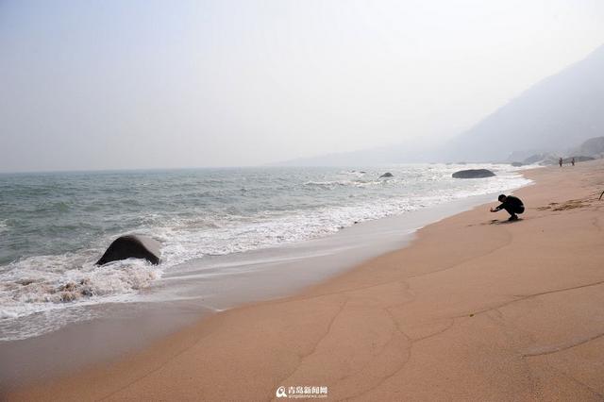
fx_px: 402
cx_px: 302
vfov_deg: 53.1
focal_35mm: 24
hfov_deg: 73.8
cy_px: 201
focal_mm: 24
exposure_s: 1/1600
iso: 250
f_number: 6.3
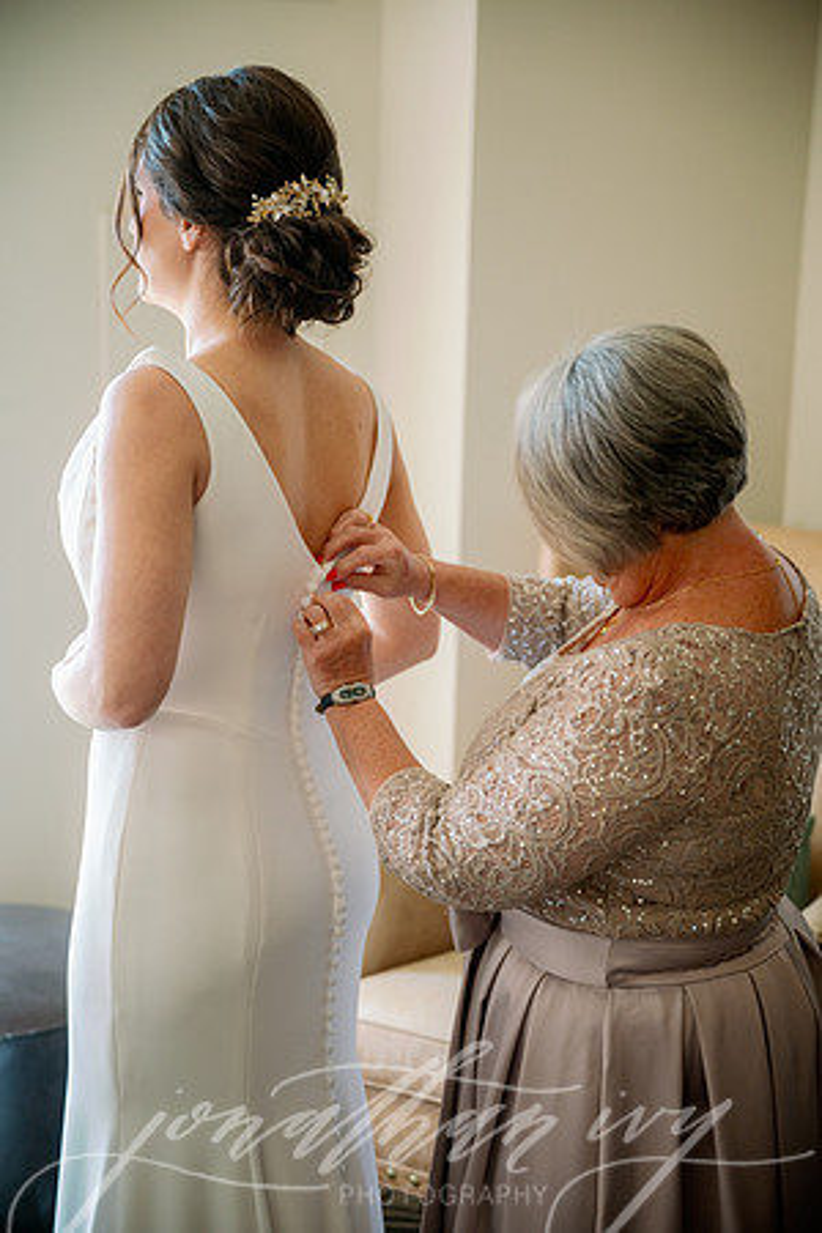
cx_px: 411
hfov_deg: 20.6
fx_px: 2260
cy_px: 616
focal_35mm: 66
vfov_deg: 30.5
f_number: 2.8
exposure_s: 1/200
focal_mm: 66
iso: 400
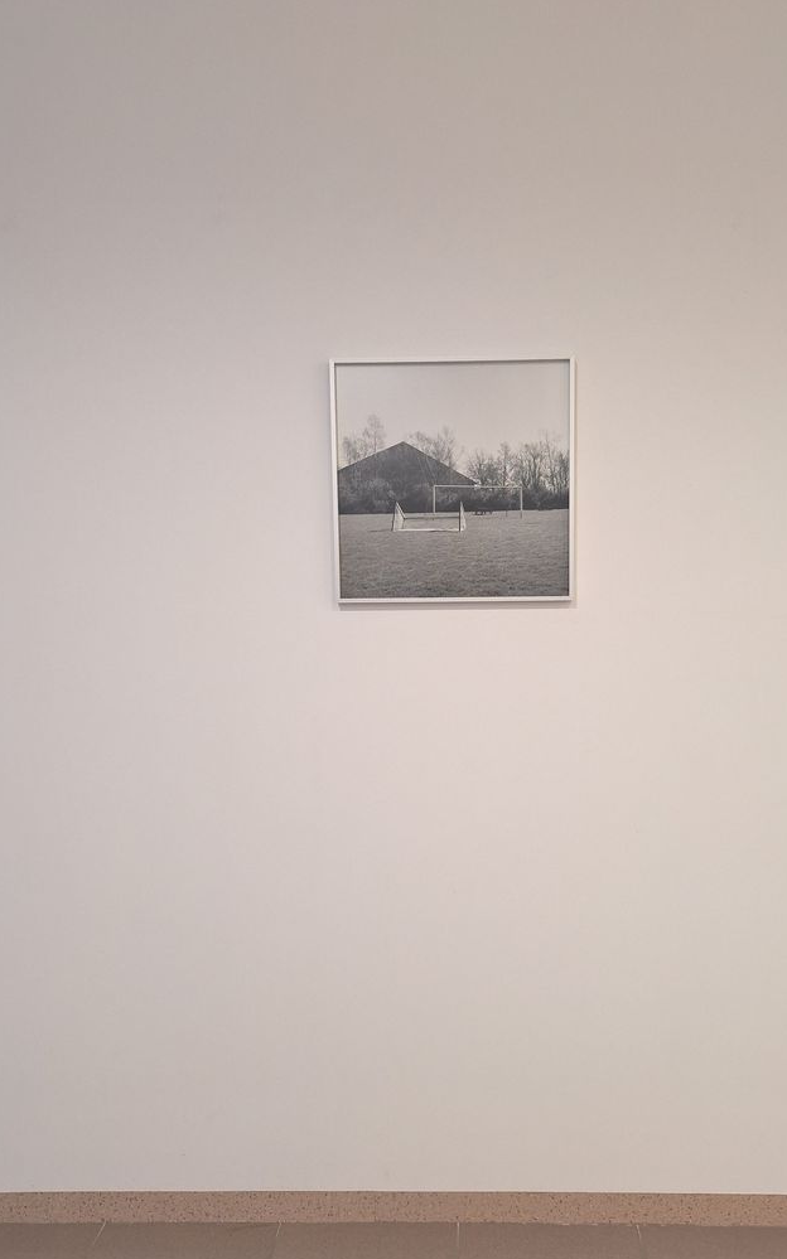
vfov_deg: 72.5
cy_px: 641
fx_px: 858
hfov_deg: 49.1
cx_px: 458
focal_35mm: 25
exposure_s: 1/50
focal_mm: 5.54
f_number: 1.8
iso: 250
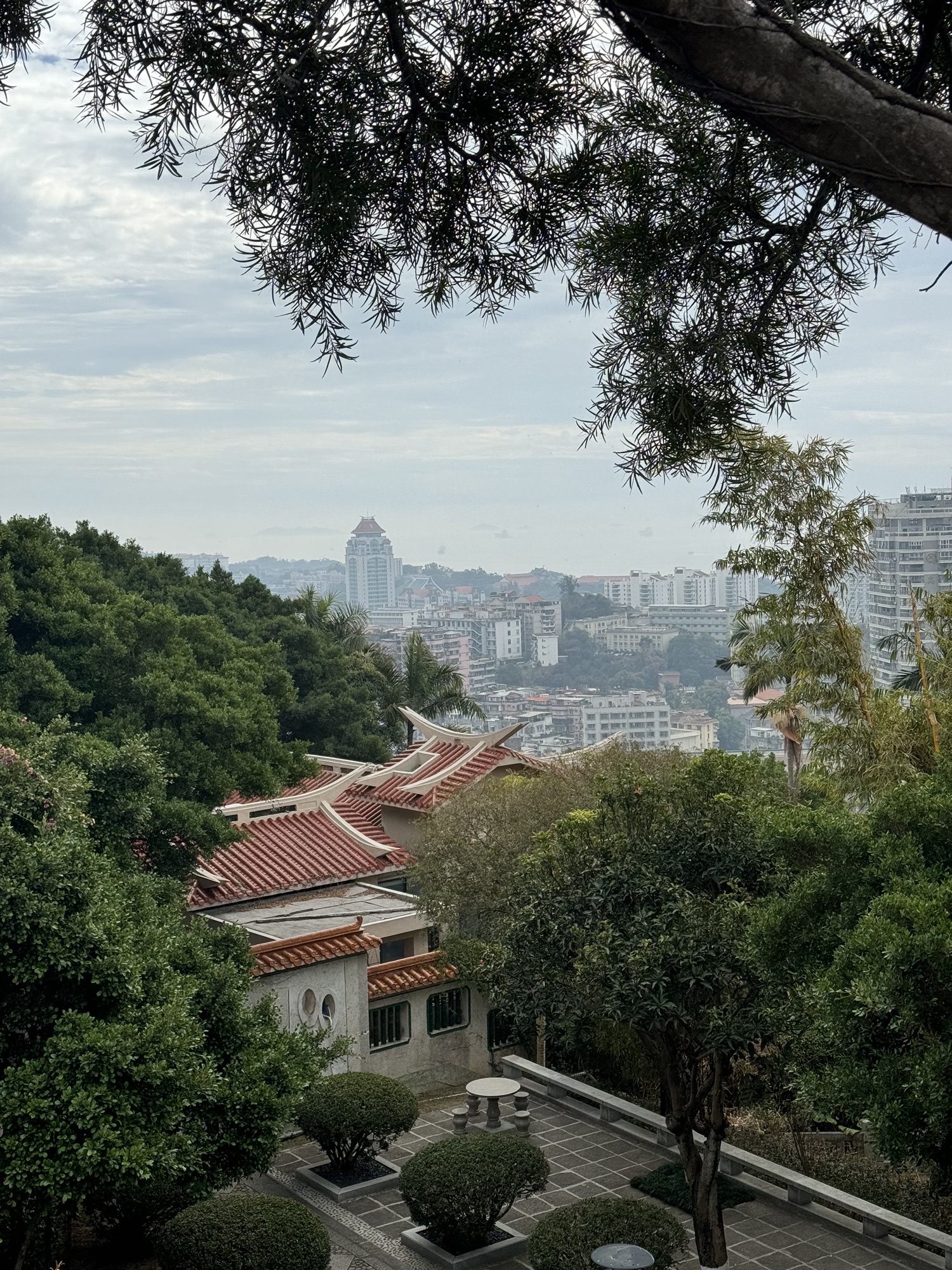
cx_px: 476
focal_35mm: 48
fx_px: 1760
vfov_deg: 39.7
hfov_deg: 30.3
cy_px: 635
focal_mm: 6.86
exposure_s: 1/5376
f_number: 1.78
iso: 64
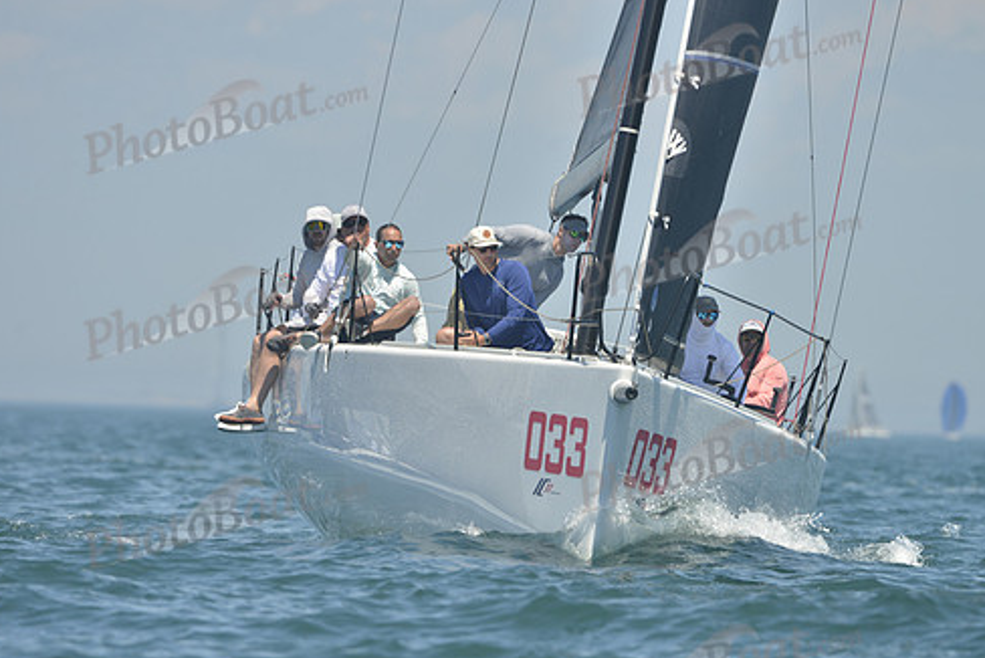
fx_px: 7802
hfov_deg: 7.2
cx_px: 474
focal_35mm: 285
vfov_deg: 4.8
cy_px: 385
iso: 280
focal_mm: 240
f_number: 6.3
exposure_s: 1/1000
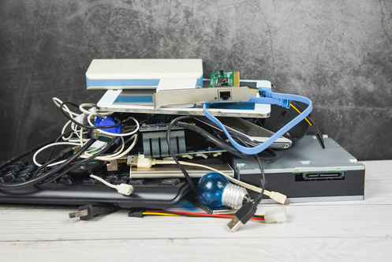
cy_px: 131
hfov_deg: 35.6
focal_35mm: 56
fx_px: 610
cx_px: 196
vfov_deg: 24.2
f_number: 4.5
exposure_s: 1/100
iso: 500
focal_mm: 56
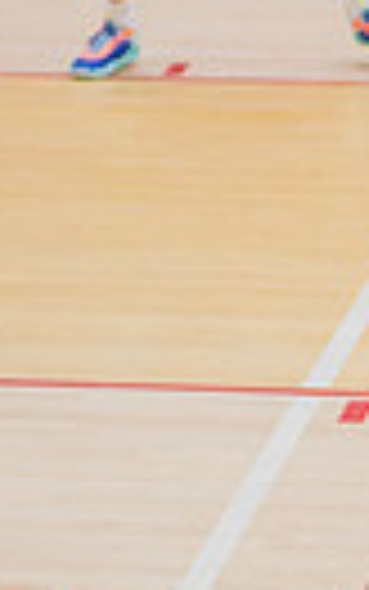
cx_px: 590
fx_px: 5416
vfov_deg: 6.2
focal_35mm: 337
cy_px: 266
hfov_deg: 3.9
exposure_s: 1/250
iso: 1000
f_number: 4.5
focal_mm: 75
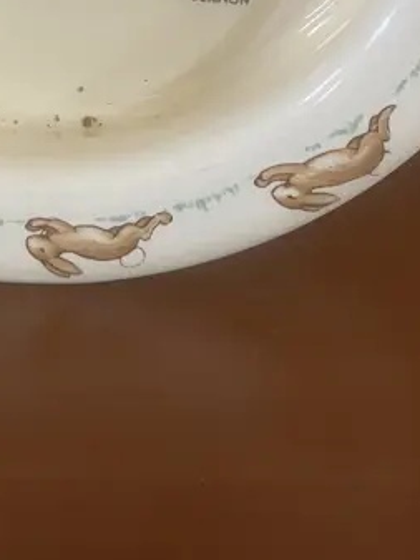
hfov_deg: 17.2
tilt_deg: -16.8
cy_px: -146
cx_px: 60
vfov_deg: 21.1
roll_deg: +0.0
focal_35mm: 85
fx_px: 1374
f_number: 1.8
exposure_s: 1/50
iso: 250
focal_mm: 3.99
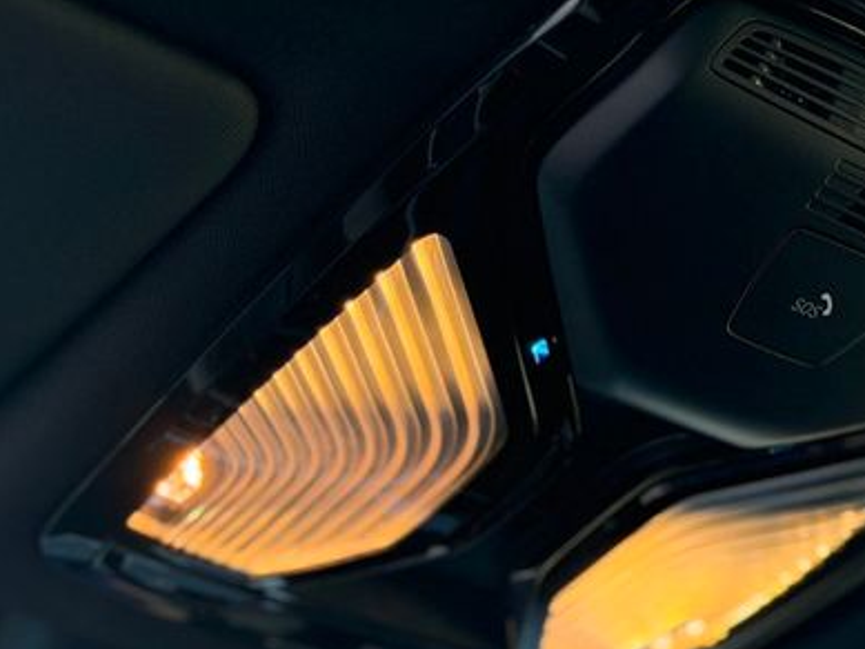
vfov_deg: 18.5
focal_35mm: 79
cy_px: 513
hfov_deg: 24.7
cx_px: 454
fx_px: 1975
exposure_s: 1/100
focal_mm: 6.76
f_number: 1.78
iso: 160
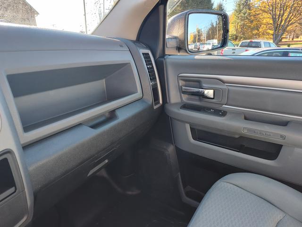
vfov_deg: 58.9
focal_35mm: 23
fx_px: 201
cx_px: 151
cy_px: 114
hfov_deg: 73.9
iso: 107
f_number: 1.88
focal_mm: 5.56
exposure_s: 1/120
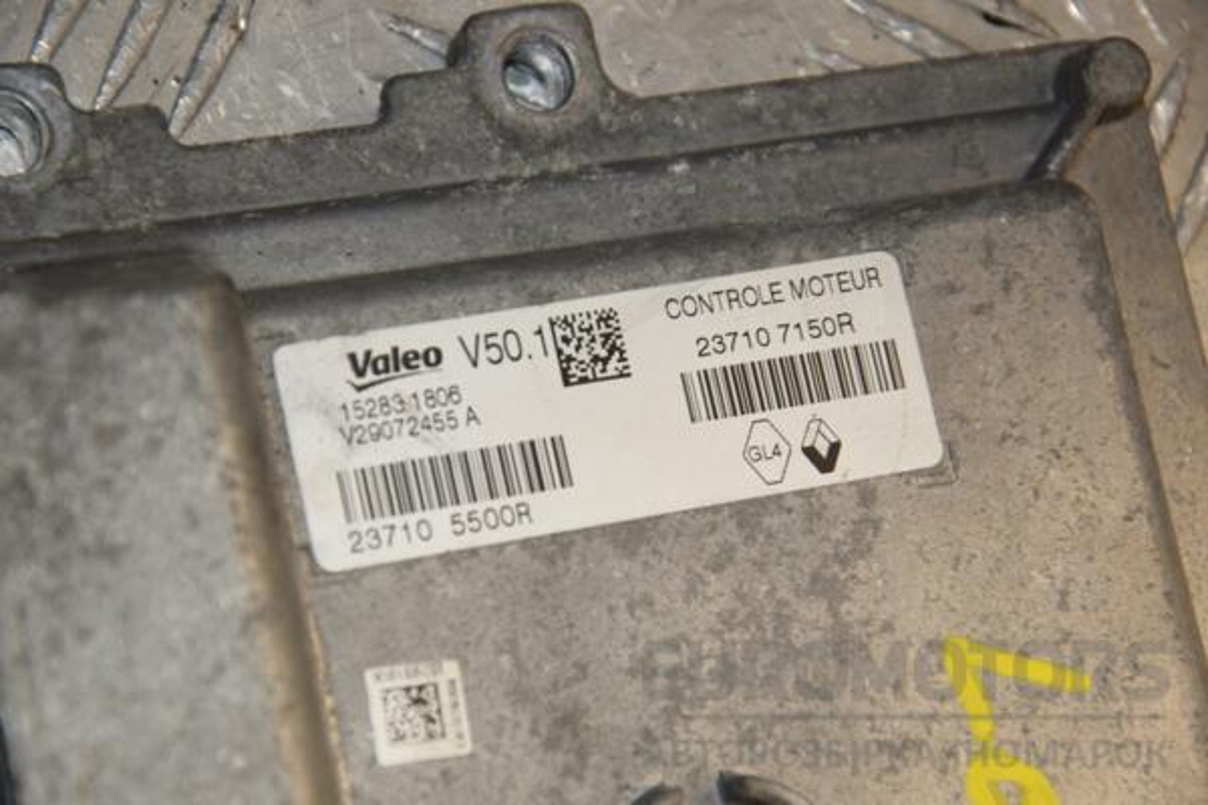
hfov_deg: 13.0
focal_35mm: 158
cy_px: 402
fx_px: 5285
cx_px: 604
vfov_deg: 8.7
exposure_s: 1/200
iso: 800
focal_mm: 105
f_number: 7.1
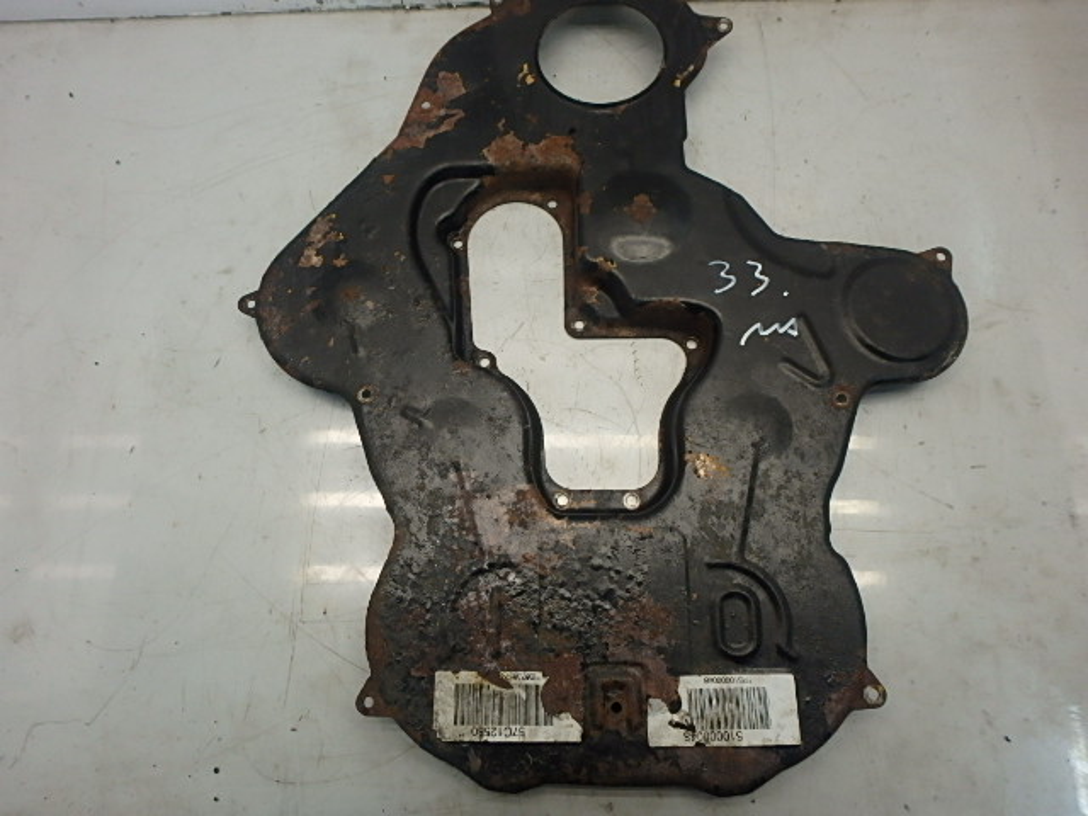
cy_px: 408
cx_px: 544
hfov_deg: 79.0
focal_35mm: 21
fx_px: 660
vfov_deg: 63.4
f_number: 3.5
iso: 200
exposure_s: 1/60
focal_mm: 3.7
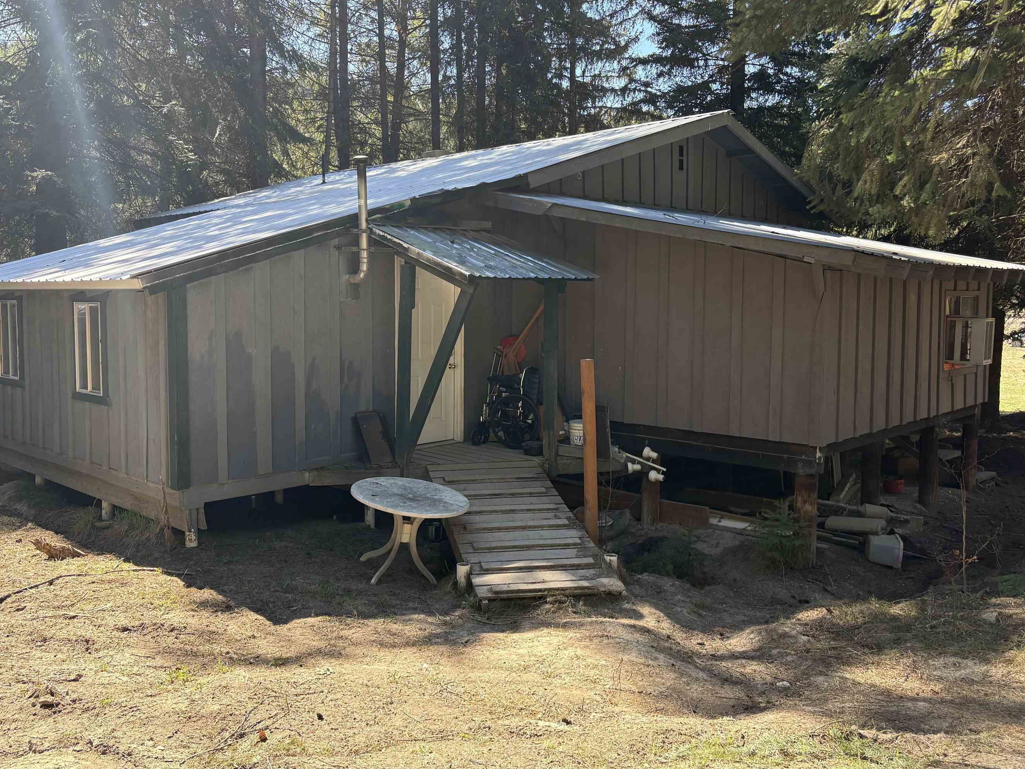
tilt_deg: -4.4
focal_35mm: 30
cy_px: 359
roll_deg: +0.6
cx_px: 488
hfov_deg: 59.9
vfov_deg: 46.8
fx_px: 888
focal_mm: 5.96
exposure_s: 1/623
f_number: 1.6
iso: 64
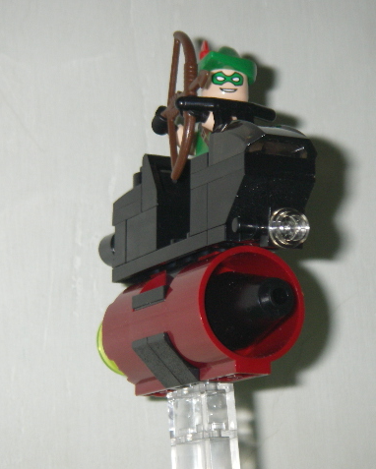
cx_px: 203
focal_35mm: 127
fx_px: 1765
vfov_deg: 15.1
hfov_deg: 12.2
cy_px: 235
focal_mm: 16
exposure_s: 1/80
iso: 160
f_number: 3.9
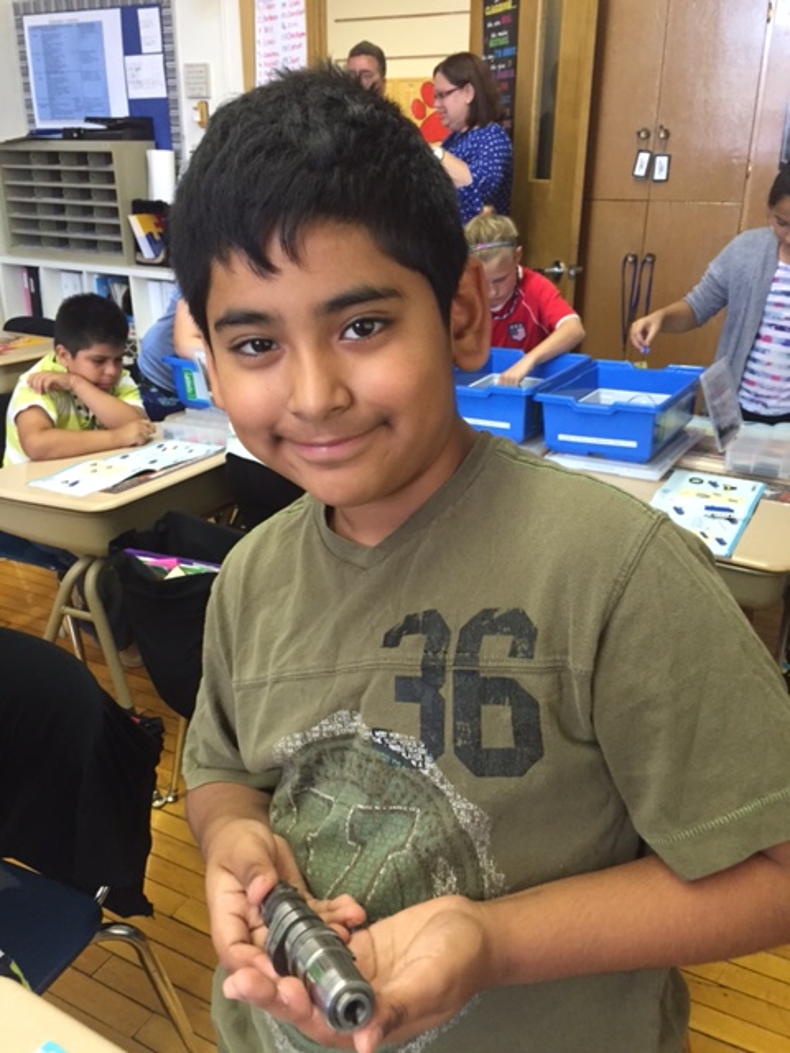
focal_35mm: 29
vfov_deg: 61.7
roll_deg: -0.8
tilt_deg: -20.2
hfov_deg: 48.2
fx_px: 882
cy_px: 526
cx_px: 395
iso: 200
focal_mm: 4.15
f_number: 2.2
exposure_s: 1/30
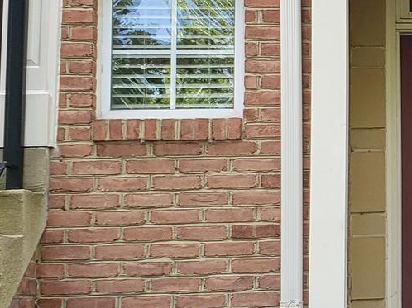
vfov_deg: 13.8
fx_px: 1273
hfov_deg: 16.8
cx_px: 606
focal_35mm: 107
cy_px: 101
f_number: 2.4
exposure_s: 1/227
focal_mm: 4.3
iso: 50
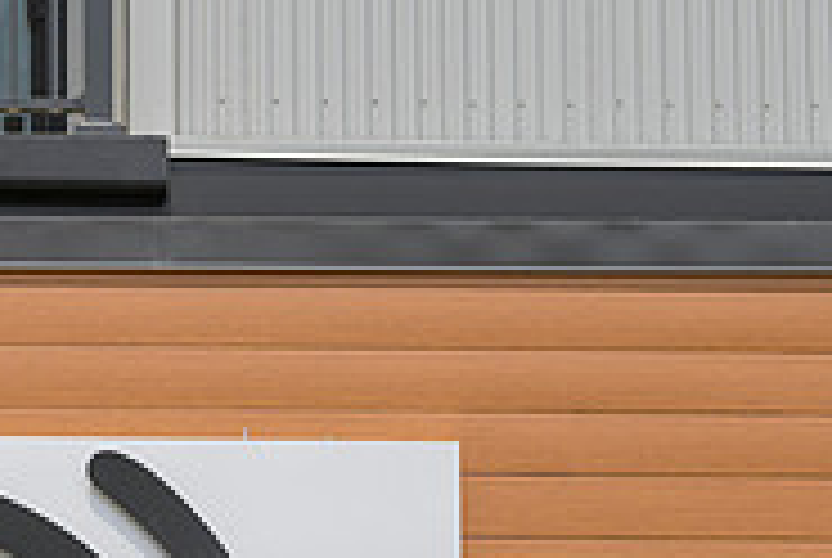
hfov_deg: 12.0
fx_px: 3912
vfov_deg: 8.0
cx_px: -36
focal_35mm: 169
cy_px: 862
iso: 160
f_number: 8
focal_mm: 54
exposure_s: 1/500
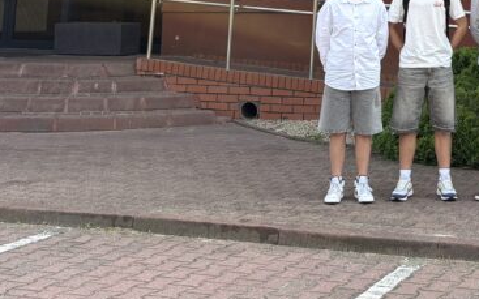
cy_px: -132
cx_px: 497
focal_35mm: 77
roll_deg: -0.7
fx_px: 1005
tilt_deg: +8.2
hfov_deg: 25.3
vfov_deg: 15.7
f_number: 1.6
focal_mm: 5.96
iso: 50
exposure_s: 1/623
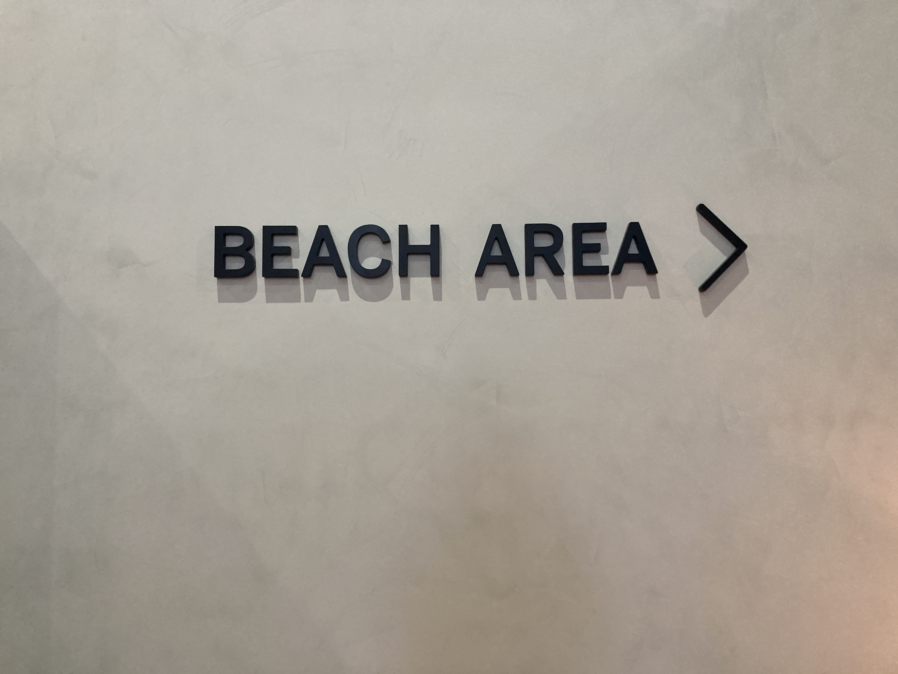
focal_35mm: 28
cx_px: 449
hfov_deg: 63.4
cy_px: 337
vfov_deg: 49.7
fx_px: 726
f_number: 1.8
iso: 250
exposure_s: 1/60
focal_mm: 3.99
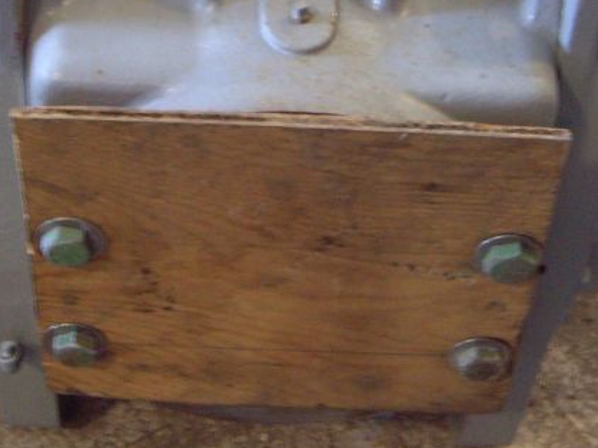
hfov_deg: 21.5
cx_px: 220
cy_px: 42
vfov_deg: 16.0
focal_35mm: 91
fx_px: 1571
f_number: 2.7
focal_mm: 6.2
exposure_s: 1/6
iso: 200
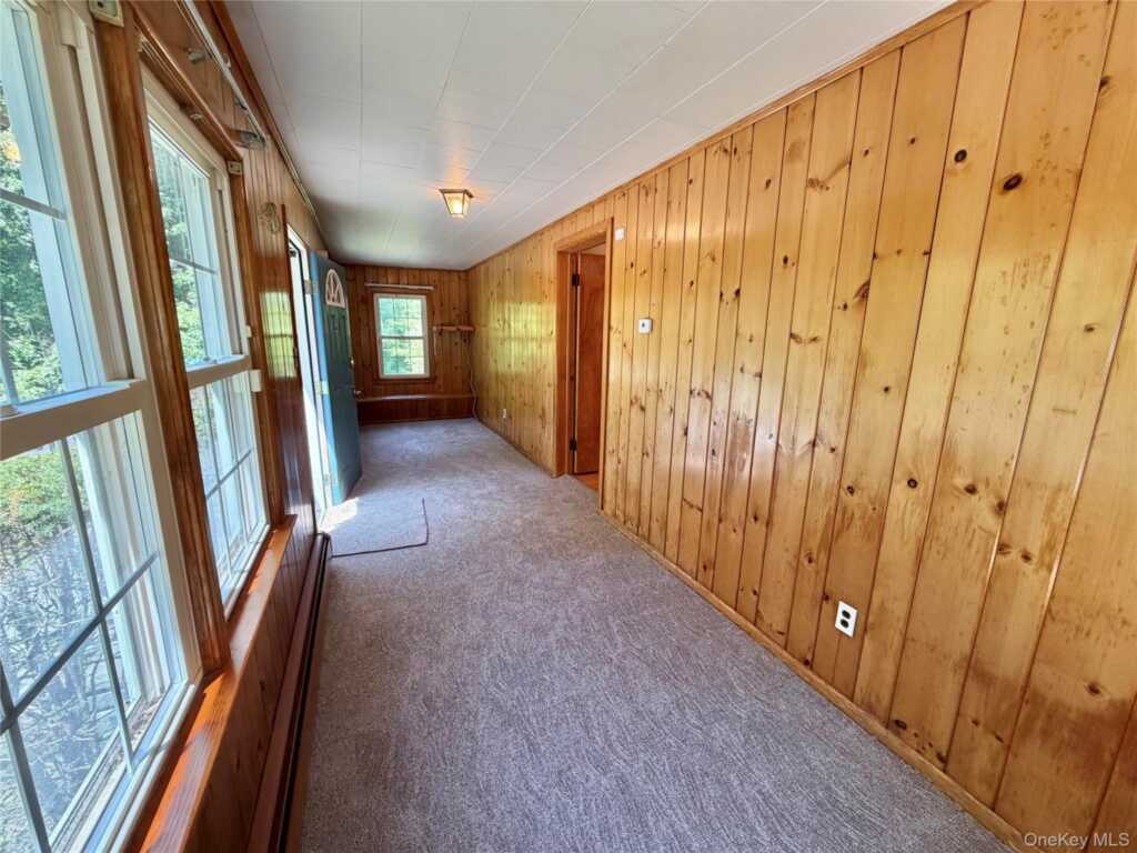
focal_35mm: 14
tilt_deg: -11.7
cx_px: 568
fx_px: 460
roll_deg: -0.7
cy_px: 426
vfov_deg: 85.7
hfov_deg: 102.1
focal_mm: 2.22
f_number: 2.2
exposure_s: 1/121
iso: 160
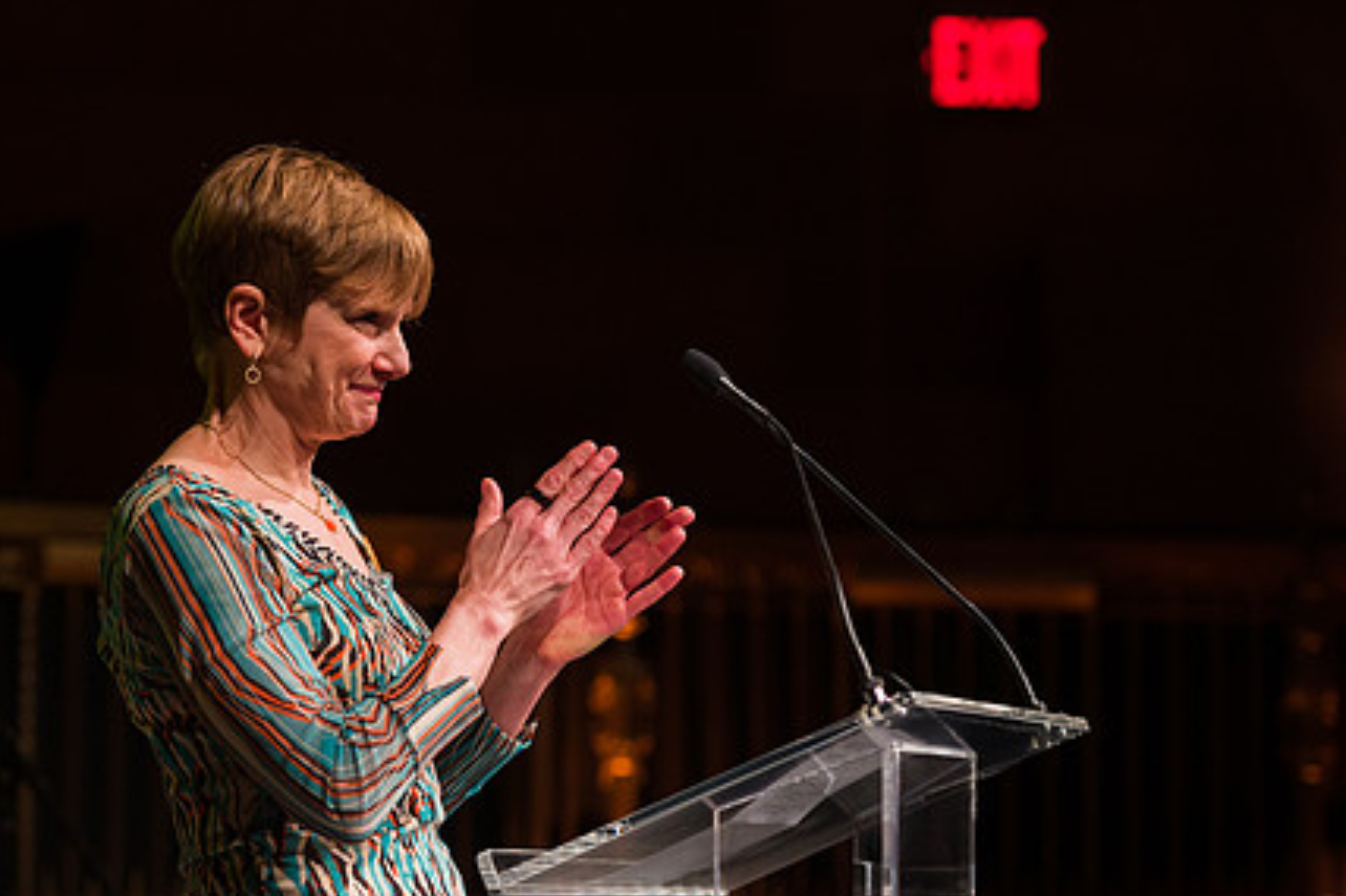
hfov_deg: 13.8
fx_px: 5569
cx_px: 440
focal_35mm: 149
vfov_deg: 9.2
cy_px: 516
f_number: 4
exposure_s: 1/320
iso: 2000
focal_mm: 110
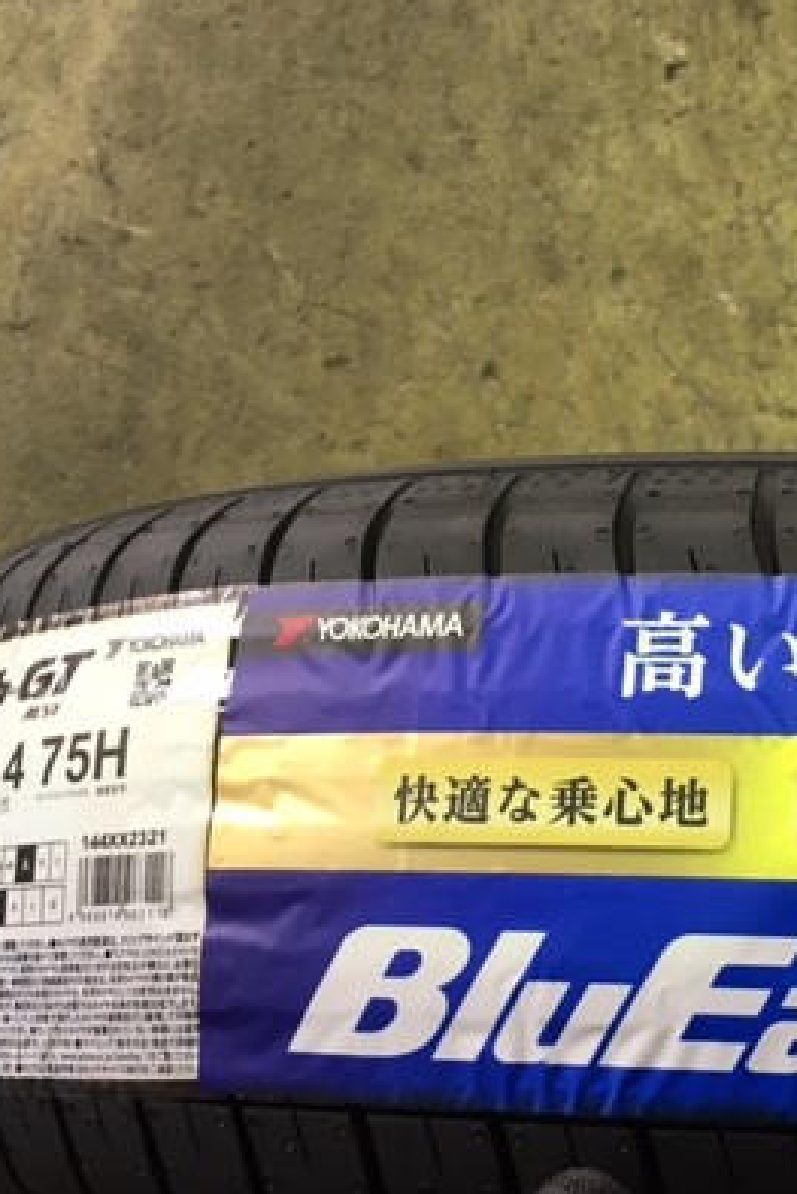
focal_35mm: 49
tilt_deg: -86.5
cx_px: 758
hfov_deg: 26.4
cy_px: 618
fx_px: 1626
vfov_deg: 40.3
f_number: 2.2
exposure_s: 1/30
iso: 50
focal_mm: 4.15
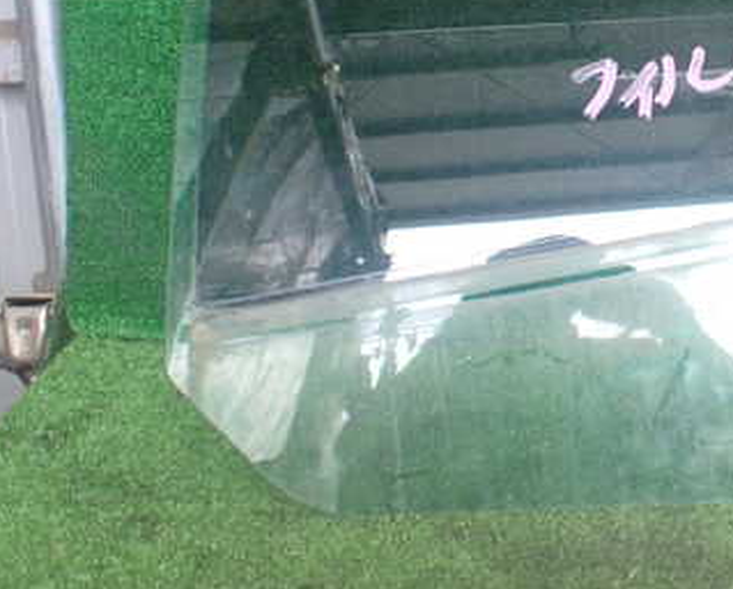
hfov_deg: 32.4
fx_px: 1195
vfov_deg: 27.0
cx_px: 664
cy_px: 101
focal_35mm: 55
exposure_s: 1/125
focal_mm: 5.4
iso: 800
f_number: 2.3
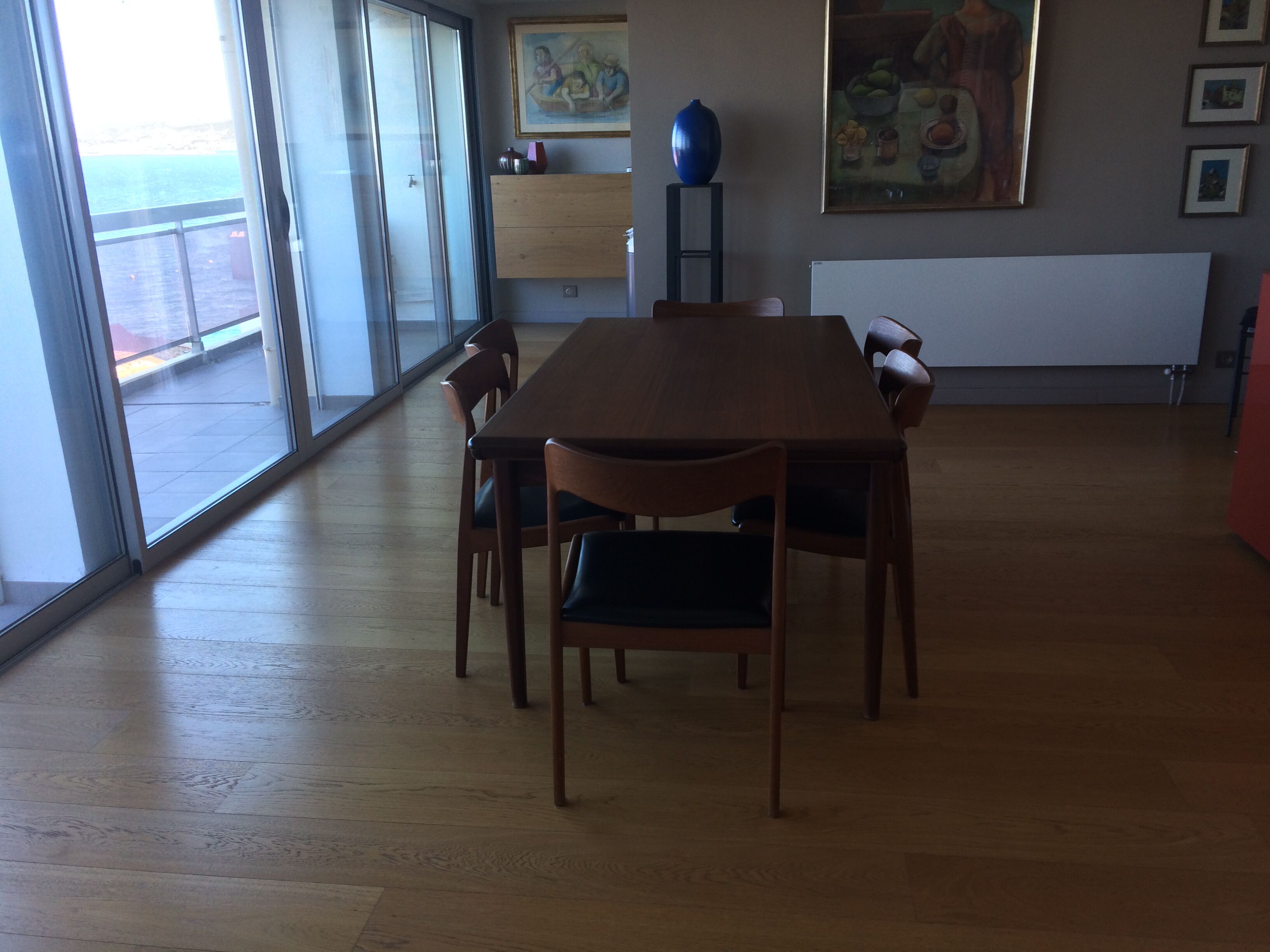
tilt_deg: -18.8
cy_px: 476
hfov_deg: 61.7
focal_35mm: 29
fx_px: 1064
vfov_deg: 48.2
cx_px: 635
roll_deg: +0.4
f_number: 2.2
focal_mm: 4.15
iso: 40
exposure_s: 1/50
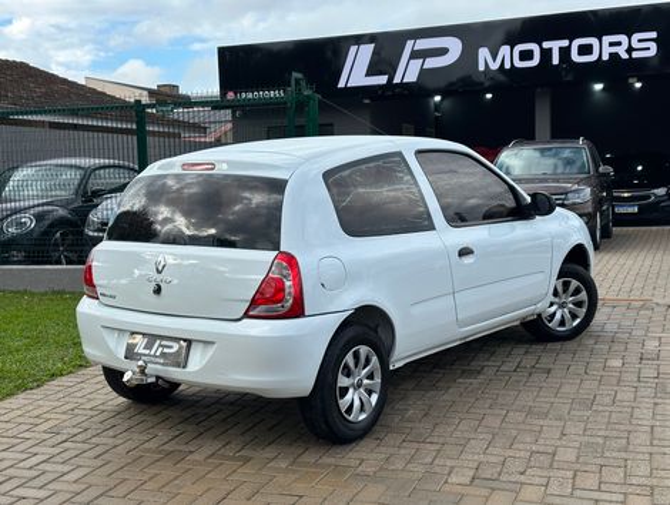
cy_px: 252
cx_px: 335
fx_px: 930
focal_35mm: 48
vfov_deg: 30.3
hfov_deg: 39.6
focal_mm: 6.86
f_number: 1.78
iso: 64
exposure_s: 1/1497
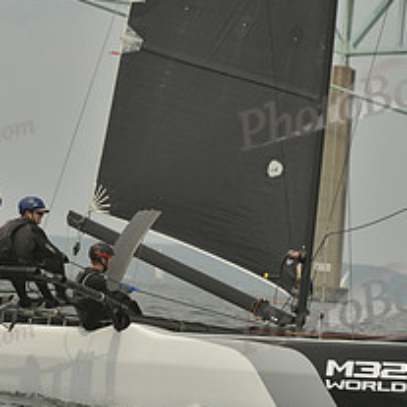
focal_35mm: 571
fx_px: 7596
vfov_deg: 3.1
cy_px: 229
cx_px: 138
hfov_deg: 3.1
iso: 280
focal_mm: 240
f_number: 7.1
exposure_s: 1/1600
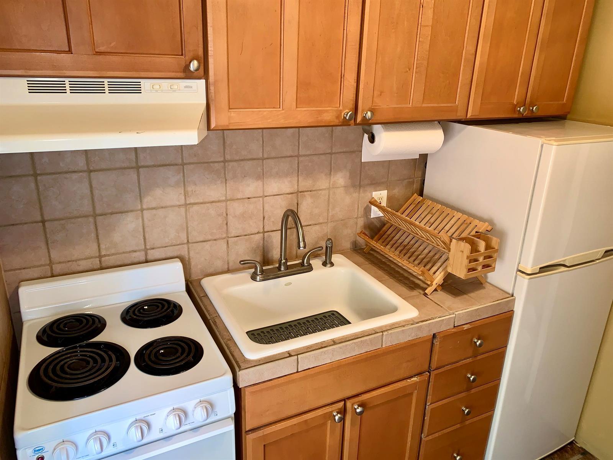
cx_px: 306
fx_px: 460
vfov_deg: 53.1
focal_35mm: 26
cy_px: 230
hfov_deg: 67.3
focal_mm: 4.25
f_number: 1.8
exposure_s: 1/20
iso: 32
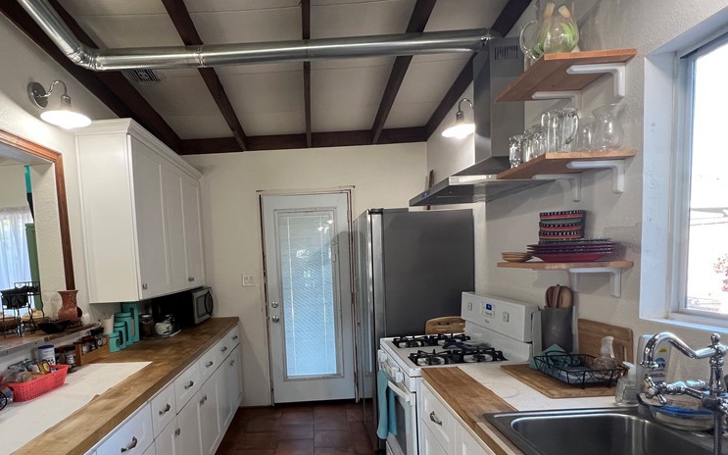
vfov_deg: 61.1
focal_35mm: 19
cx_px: 302
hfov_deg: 87.2
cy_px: 291
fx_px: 377
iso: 125
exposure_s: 1/60
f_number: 1.8
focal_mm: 1.57
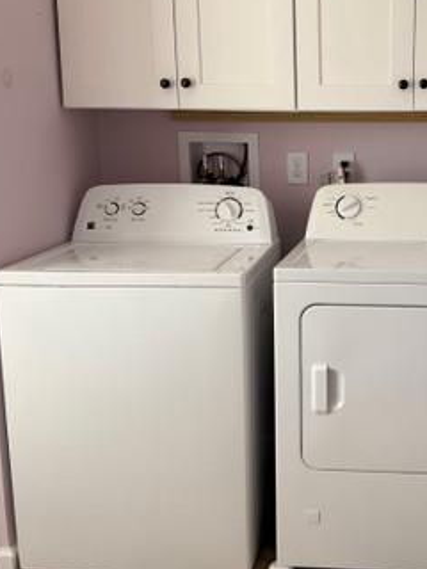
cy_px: 260
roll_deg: +0.1
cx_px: 374
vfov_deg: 39.6
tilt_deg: -10.1
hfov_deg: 29.2
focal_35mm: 48
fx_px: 789
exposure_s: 1/185
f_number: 1.8
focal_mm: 6.93
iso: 50
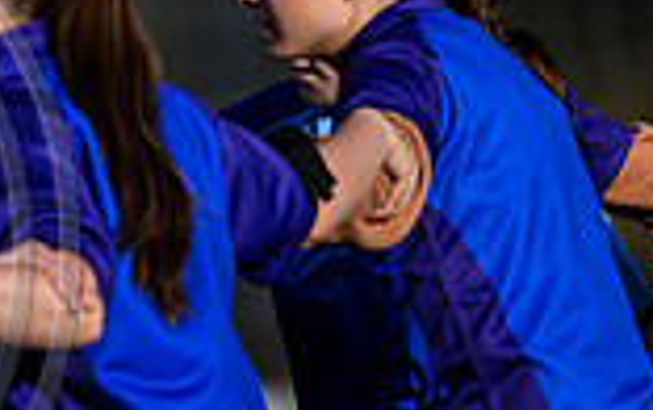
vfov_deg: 0.8
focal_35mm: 1575
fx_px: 28070
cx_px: -302
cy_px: 147
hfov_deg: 1.3
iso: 500
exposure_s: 1/8000
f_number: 3.2
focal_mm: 400
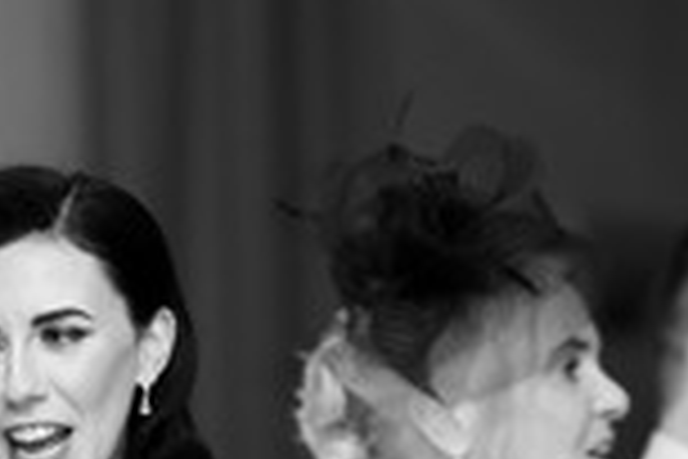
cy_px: 547
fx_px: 6115
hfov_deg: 6.4
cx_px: 162
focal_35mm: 320
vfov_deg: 4.3
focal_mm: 122
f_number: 2.8
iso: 400
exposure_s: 1/200
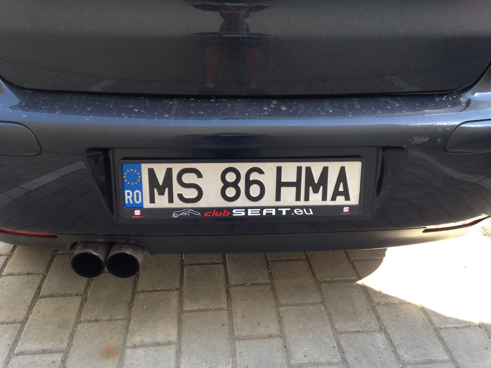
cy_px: 184
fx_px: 468
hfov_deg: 55.4
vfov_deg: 42.9
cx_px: 246
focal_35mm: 33
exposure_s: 1/120
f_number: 2.4
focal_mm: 4.12
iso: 80
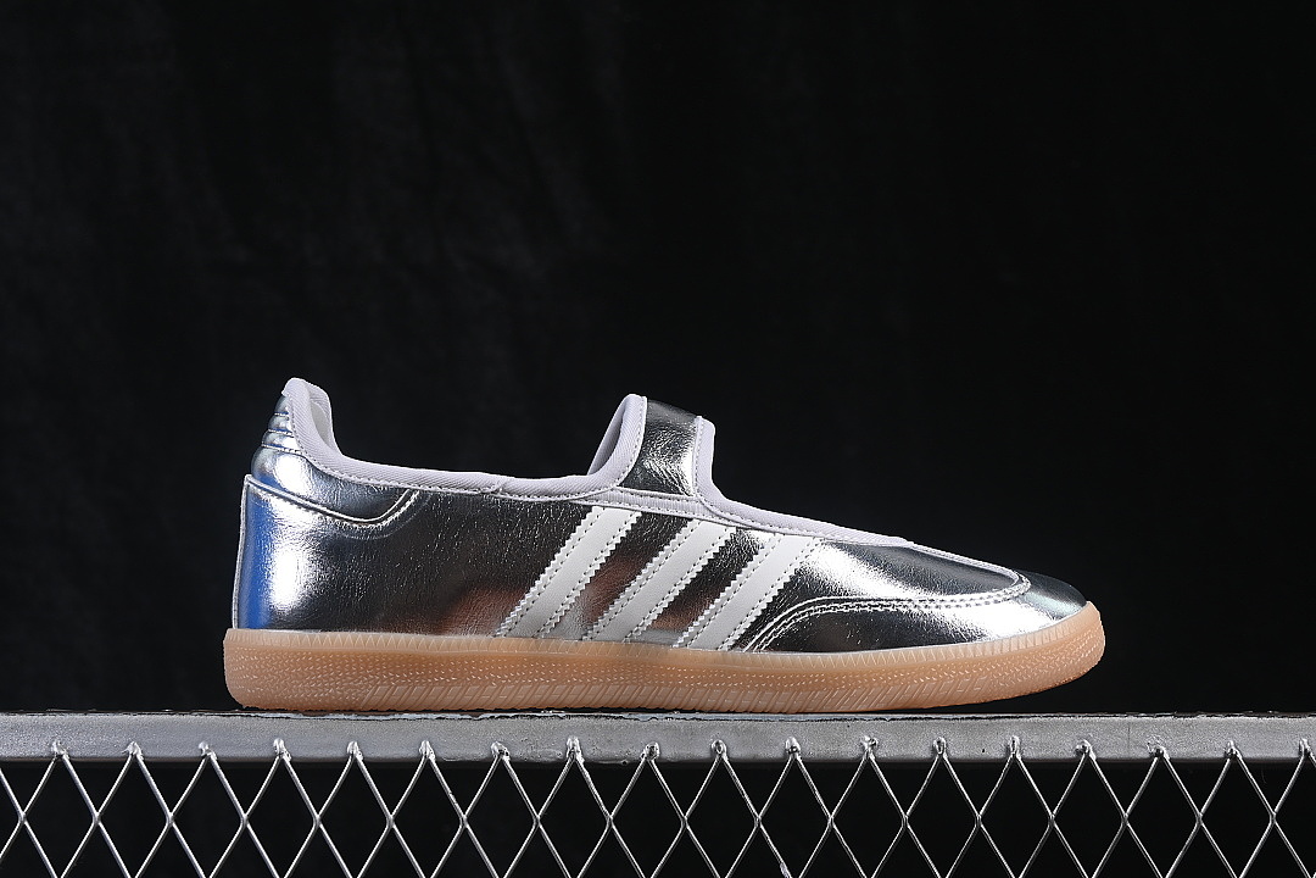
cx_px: 658
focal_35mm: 75
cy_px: 439
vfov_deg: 18.2
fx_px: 2741
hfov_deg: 27.0
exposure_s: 1/80
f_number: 8
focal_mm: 50
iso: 160
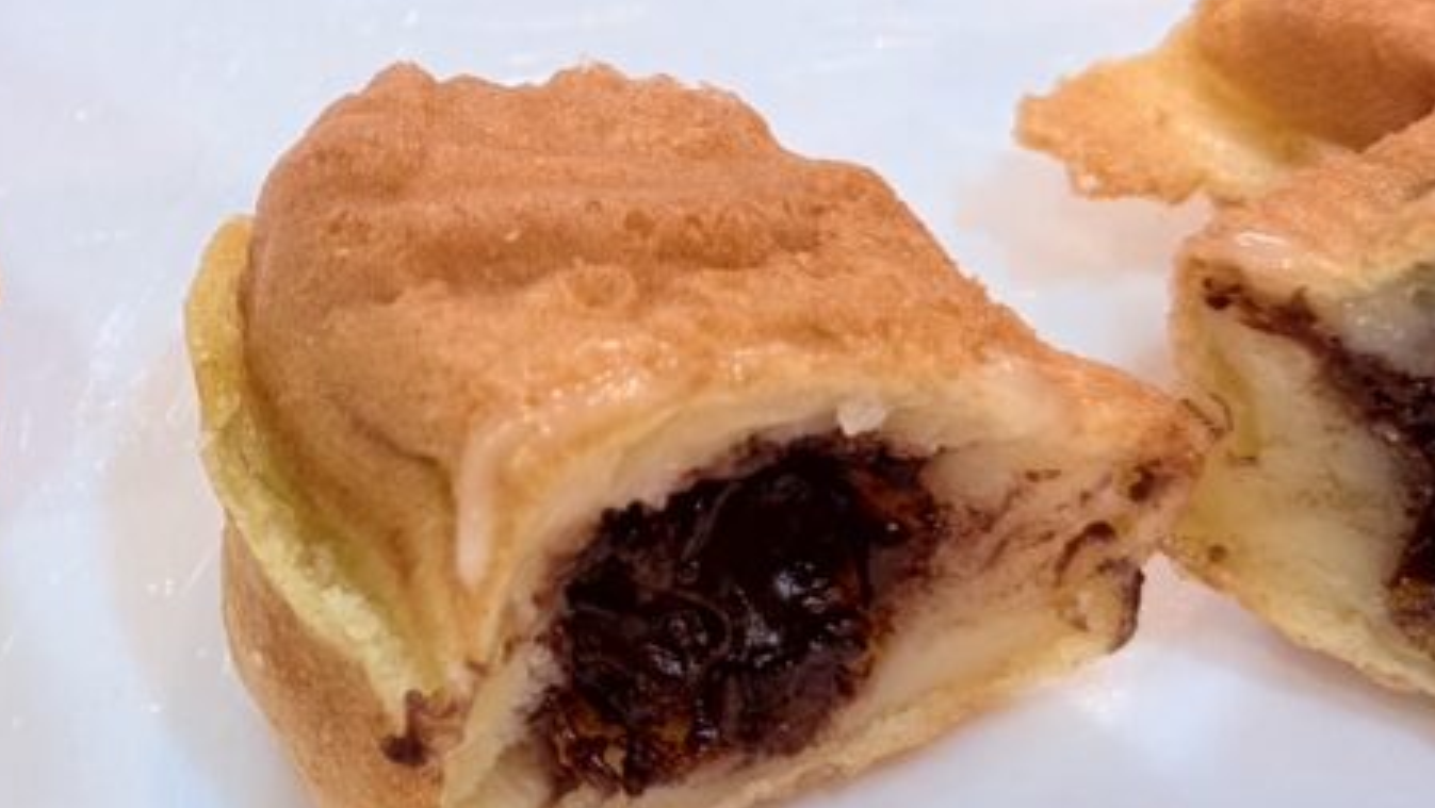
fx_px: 5672
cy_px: 48
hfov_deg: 14.2
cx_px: 64
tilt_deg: -48.6
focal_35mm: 149
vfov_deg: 8.1
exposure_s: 1/60
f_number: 1.78
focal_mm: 6.76
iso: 64
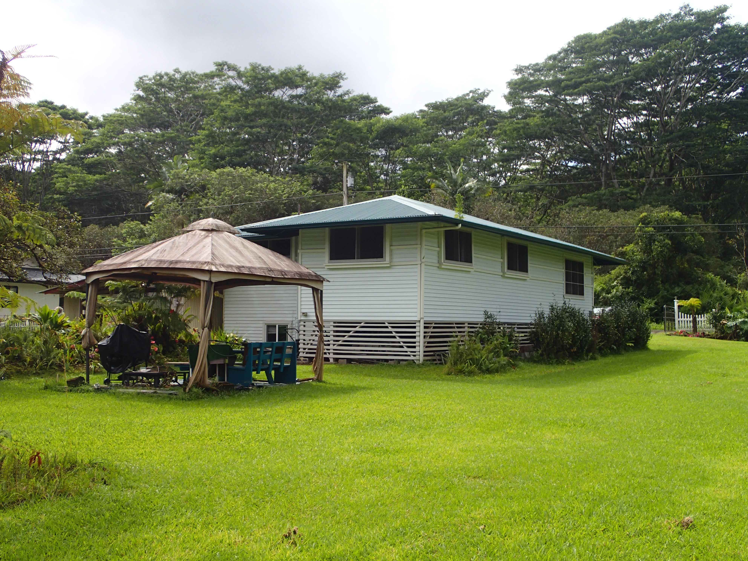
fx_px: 864
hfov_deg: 46.8
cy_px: 280
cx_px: 374
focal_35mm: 40
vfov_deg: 36.0
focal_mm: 7.34
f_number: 4
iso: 100
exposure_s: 1/640
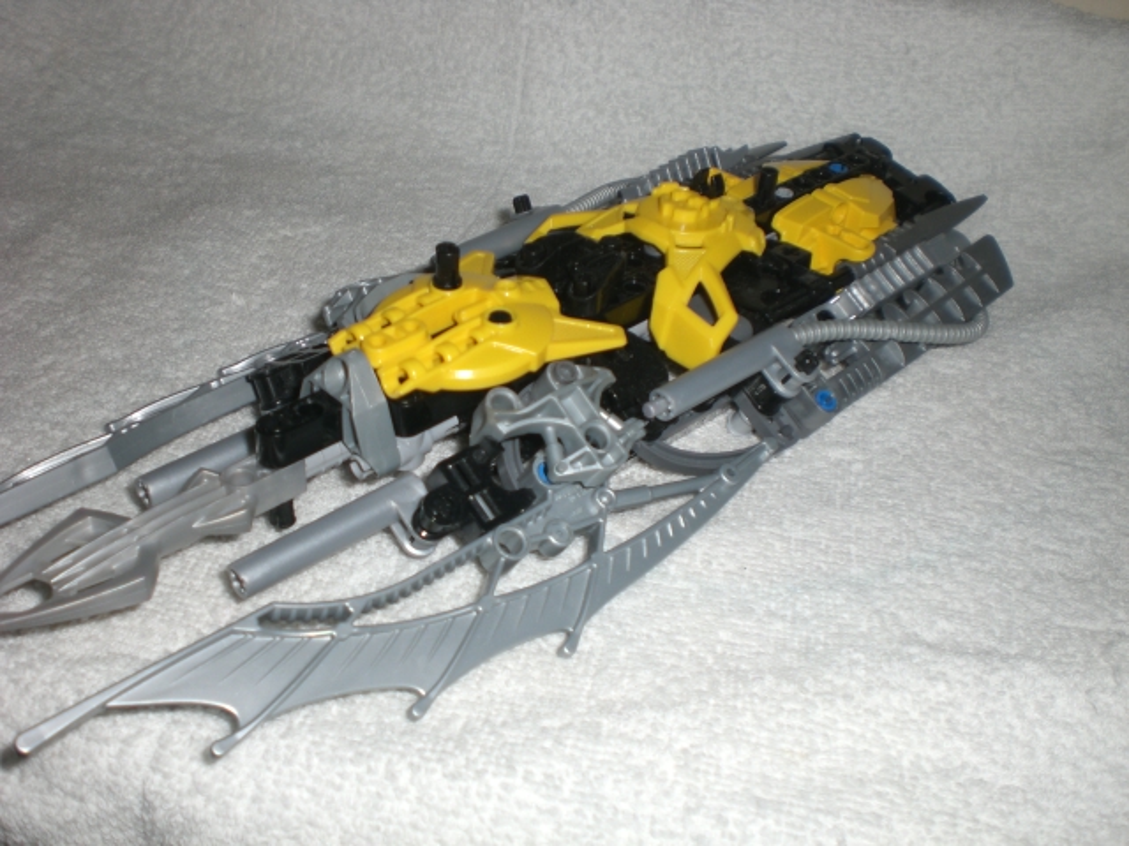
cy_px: 423
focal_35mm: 38
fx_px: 1239
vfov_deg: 37.7
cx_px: 564
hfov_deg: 49.0
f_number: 3.1
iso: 50
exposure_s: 1/60
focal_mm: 6.3
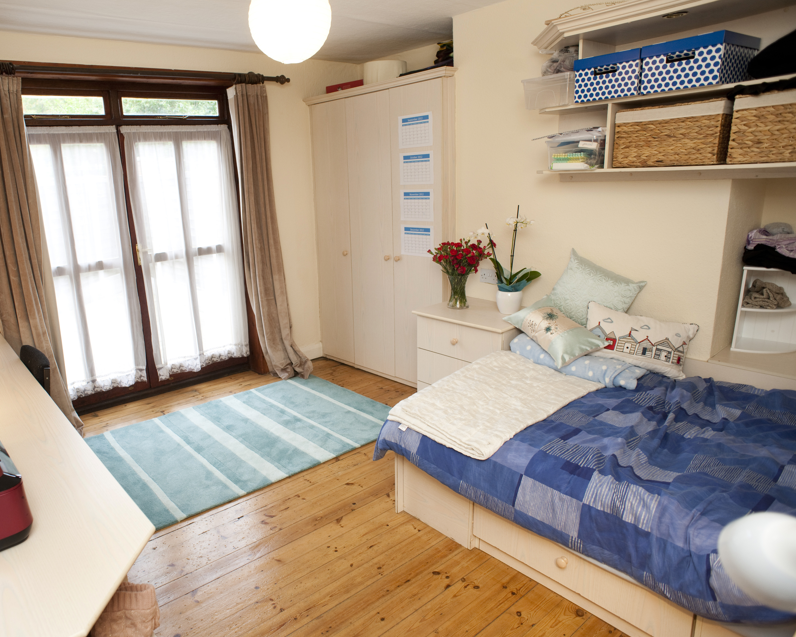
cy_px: 320
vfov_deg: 60.9
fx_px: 542
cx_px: 309
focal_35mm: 23
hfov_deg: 71.6
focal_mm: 20
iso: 200
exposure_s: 1/50
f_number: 4.5
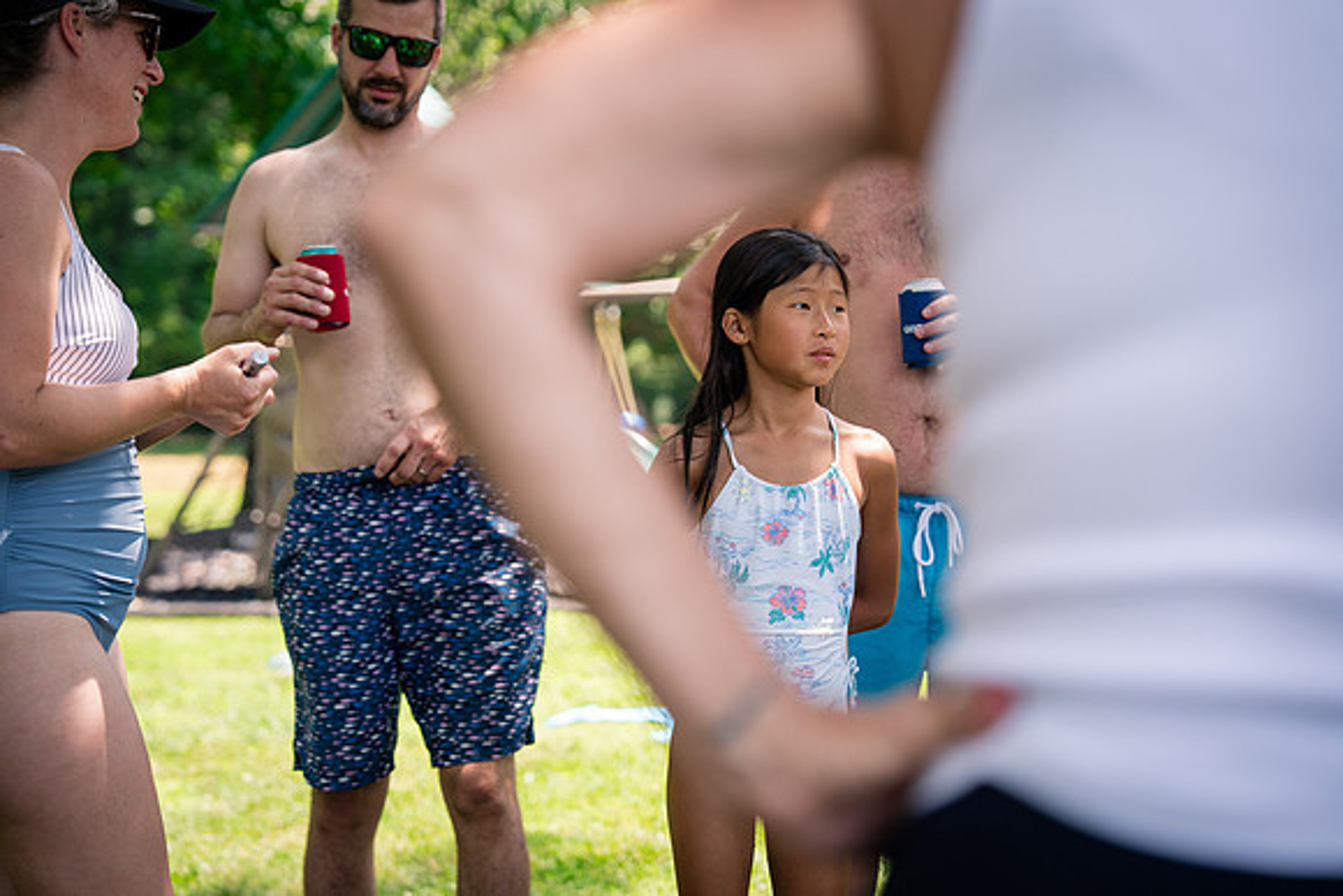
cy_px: 448
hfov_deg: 28.8
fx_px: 2612
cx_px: 672
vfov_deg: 19.5
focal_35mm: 70
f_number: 2.8
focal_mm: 70
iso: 400
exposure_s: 1/1000
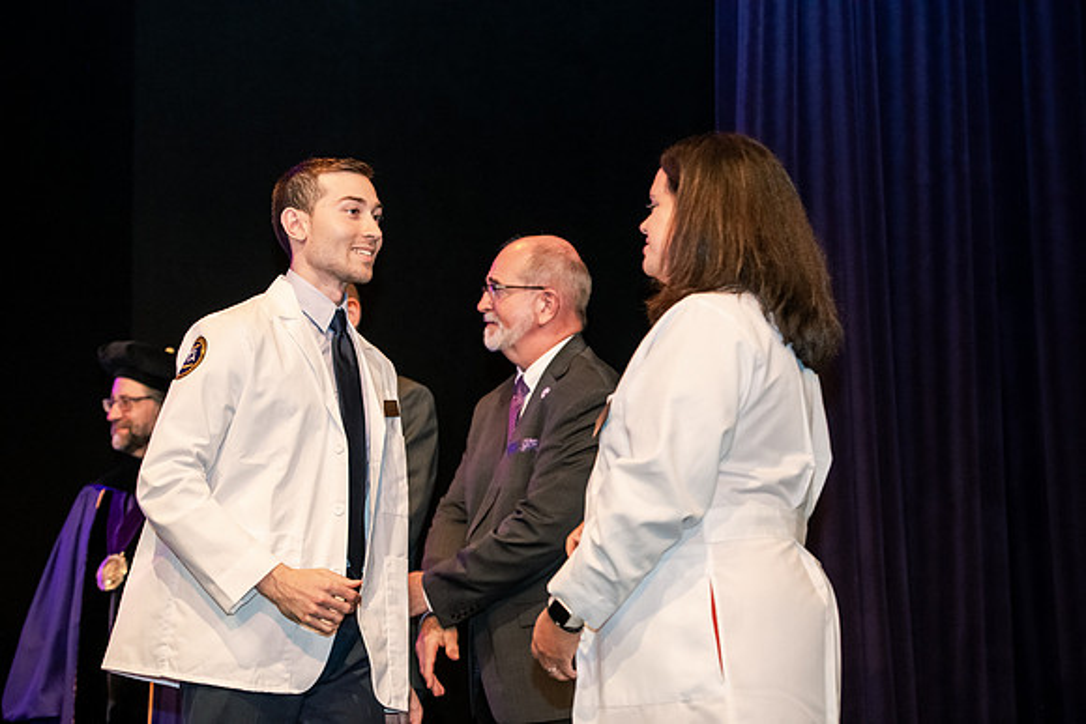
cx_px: 543
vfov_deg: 15.9
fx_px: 2595
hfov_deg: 23.6
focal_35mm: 86
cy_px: 362
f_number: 3.5
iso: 3200
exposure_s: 1/200
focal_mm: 86
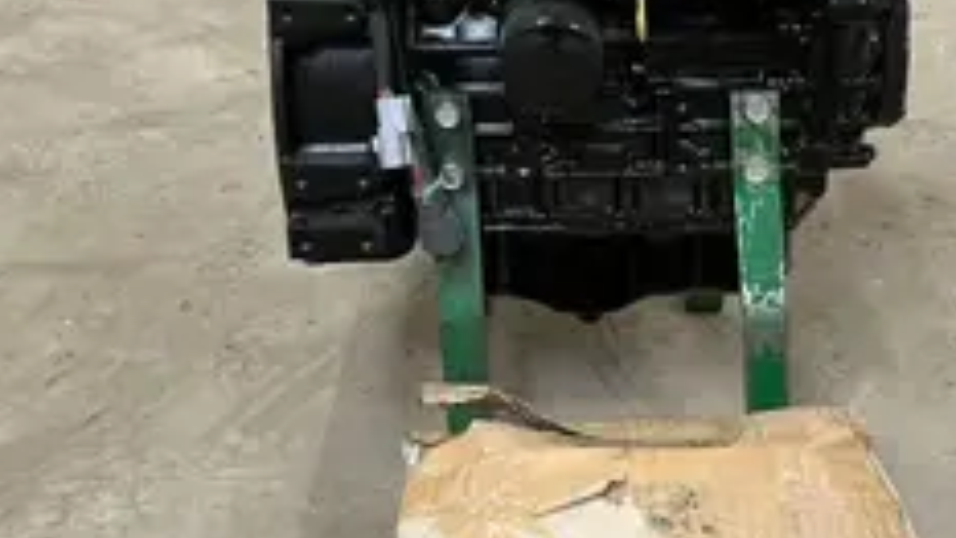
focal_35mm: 65
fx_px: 1648
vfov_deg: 18.4
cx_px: 603
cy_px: 152
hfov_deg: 32.2
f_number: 1.8
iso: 80
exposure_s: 1/60
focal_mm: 3
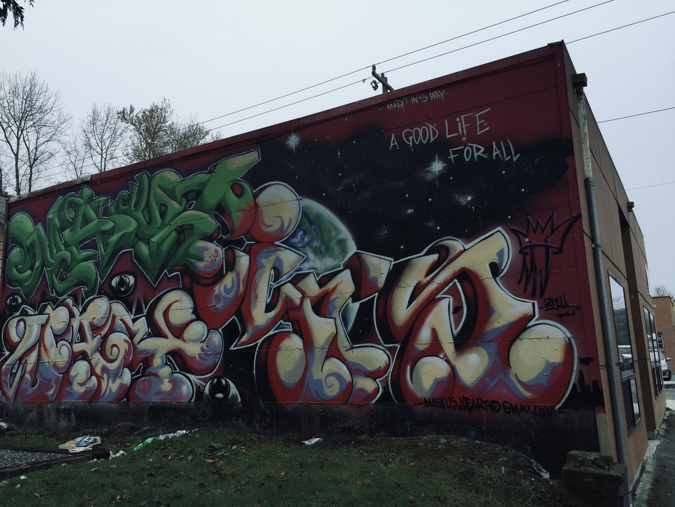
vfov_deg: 48.2
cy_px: 254
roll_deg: +1.5
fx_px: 565
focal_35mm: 29
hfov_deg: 61.7
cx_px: 338
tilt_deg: +11.2
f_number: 2.2
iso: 32
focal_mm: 4.15
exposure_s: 1/40
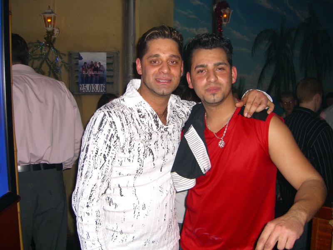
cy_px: 125
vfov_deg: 37.7
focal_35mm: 38
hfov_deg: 49.0
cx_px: 166
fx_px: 366
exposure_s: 1/60
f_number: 2.8
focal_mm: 7.9
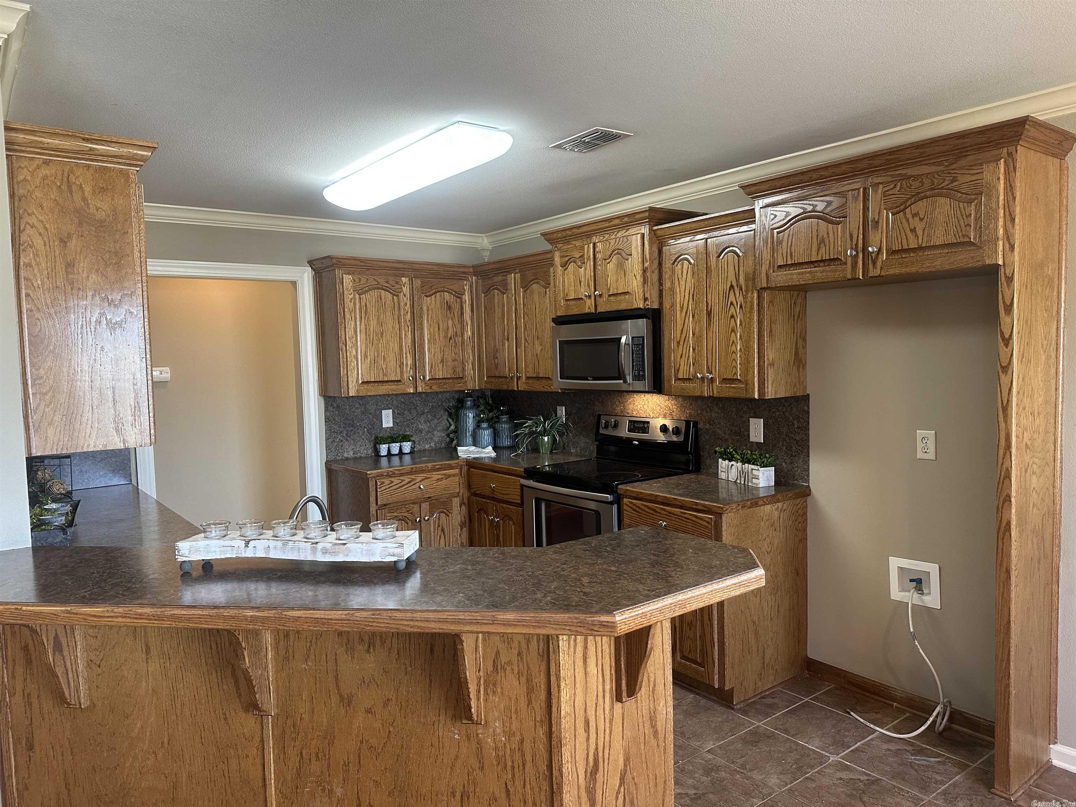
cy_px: 404
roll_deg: +1.5
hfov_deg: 71.6
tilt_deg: -4.2
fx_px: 746
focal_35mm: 24
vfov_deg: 56.8
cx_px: 538
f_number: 1.78
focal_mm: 6.86
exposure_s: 1/60
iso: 250
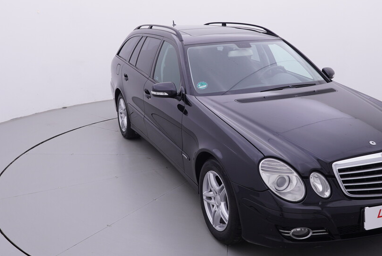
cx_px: 223
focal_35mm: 40
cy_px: 103
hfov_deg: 48.3
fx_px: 424
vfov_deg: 33.5
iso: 200
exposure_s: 1/80
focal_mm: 15
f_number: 5
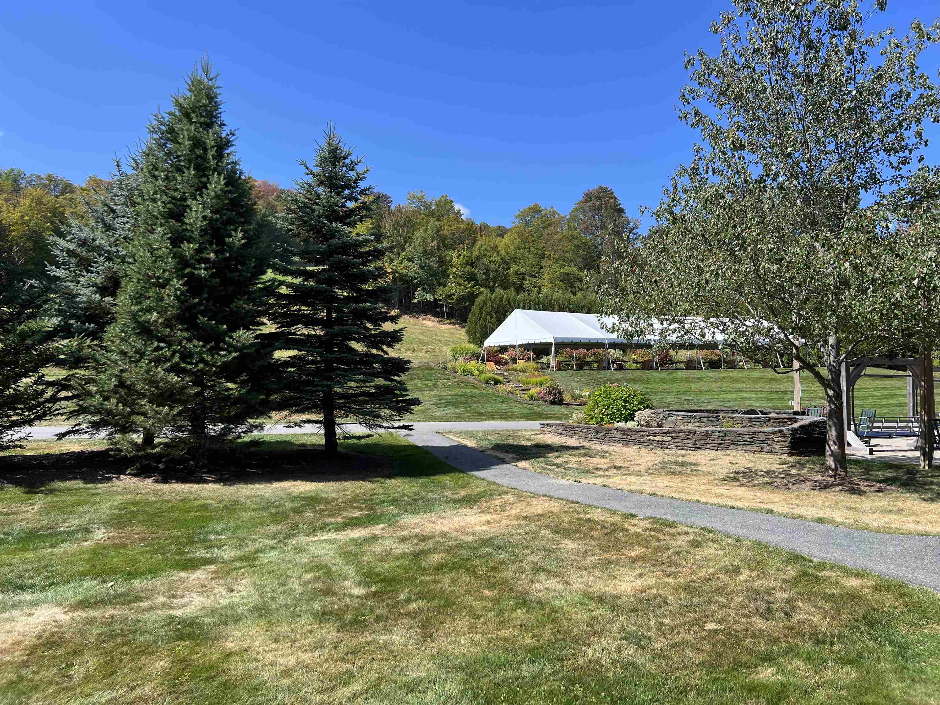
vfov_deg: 53.1
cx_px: 470
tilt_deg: +1.7
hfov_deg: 67.3
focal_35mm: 26
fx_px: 706
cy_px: 352
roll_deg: -0.7
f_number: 1.5
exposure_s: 1/2208
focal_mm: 5.7
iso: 50
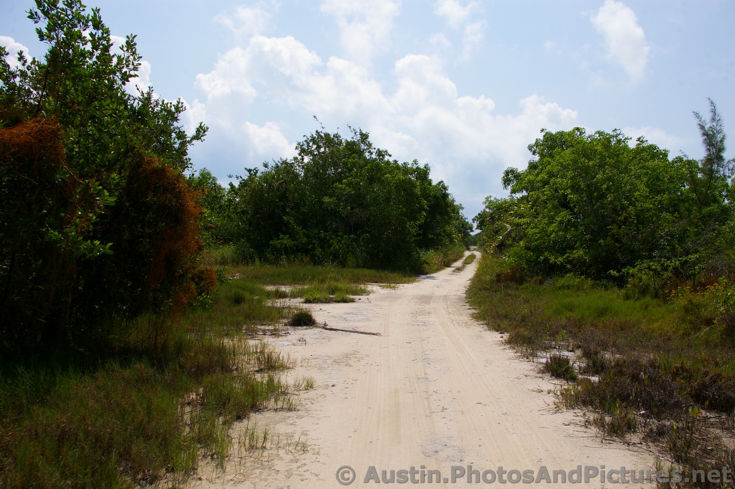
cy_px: 244
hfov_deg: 62.0
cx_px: 368
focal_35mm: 30
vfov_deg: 43.5
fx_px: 612
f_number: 13
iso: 200
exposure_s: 1/350
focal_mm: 20
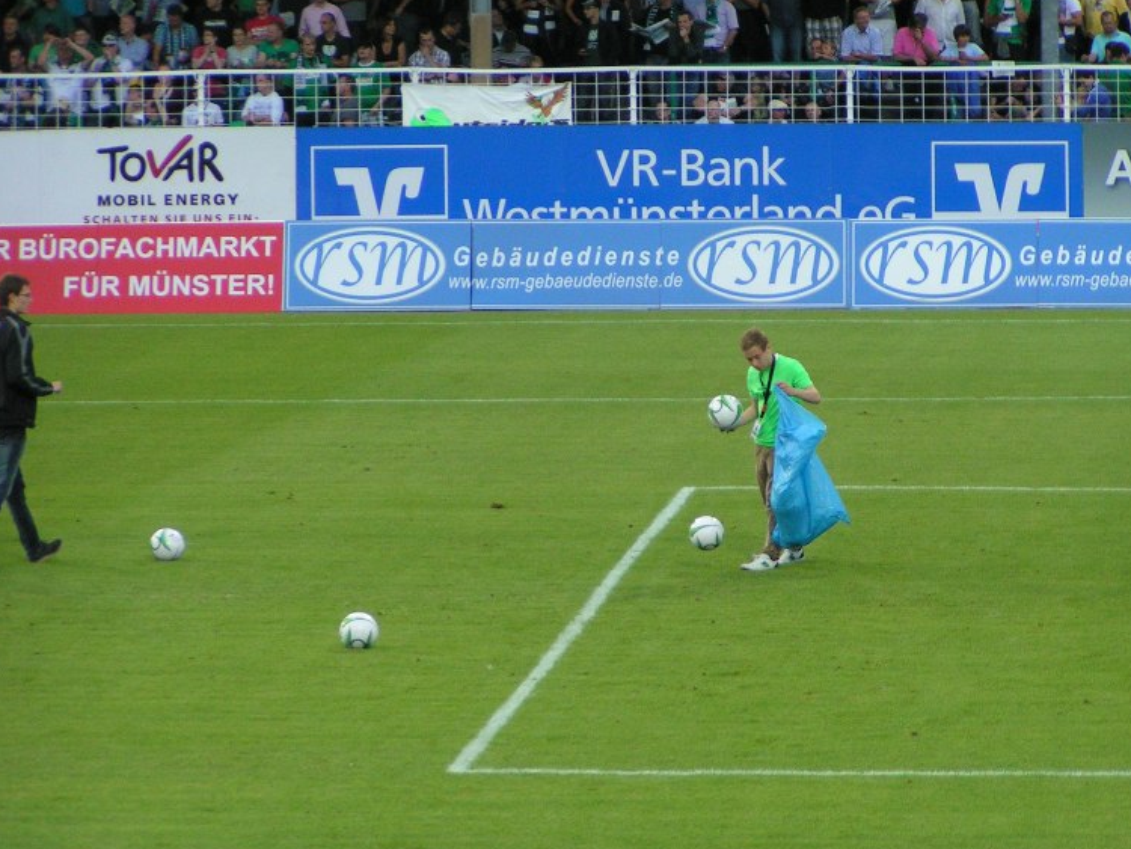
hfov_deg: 8.2
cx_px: 599
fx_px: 7877
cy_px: 443
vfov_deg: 6.2
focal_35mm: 241
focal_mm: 34.5
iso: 160
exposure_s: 1/320
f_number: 3.5
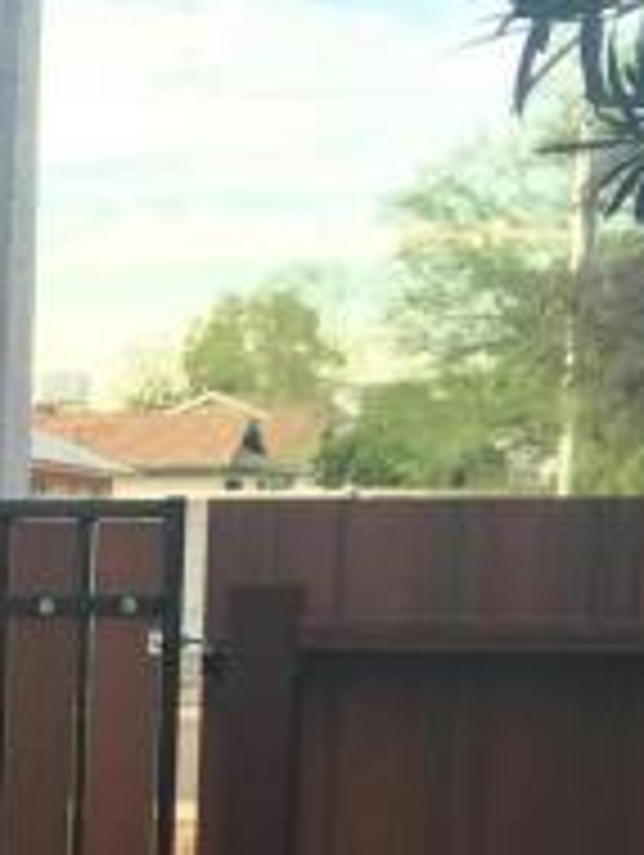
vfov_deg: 16.2
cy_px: 999
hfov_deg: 11.9
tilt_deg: -7.6
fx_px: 2896
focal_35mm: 117
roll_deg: +0.3
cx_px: -441
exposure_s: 1/40
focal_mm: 4.15
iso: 32
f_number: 2.2
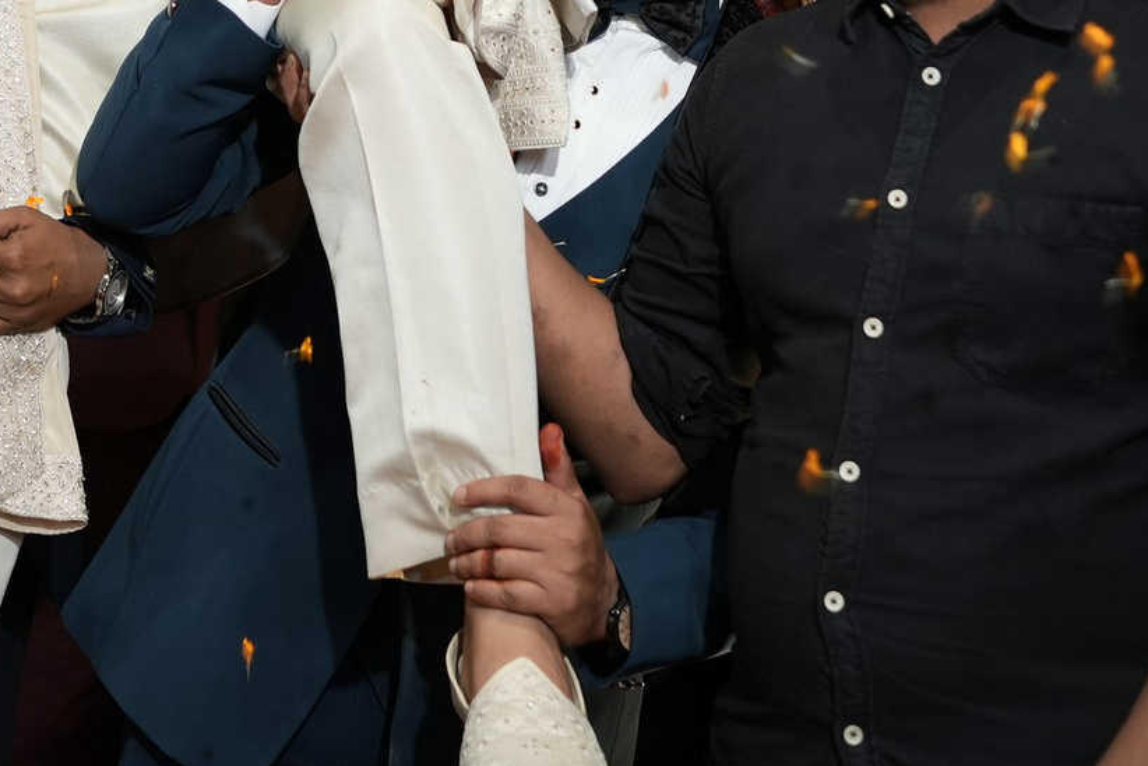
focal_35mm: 109
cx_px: 46
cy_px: -417
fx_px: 3476
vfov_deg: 11.9
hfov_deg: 18.4
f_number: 2
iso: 200
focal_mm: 35
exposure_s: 1/200
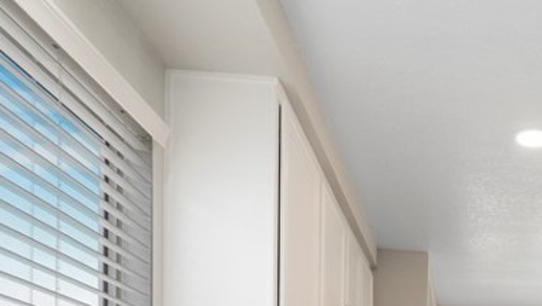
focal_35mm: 45
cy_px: 463
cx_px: 563
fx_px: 647
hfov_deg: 39.1
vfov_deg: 21.9
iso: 400
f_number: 8
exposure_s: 1/30
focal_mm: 16
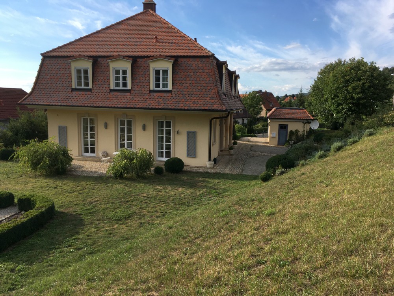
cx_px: 197
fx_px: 330
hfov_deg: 61.7
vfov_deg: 48.2
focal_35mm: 29
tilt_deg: -8.6
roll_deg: -1.6
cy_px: 148
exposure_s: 1/950
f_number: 2.2
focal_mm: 4.15
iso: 25
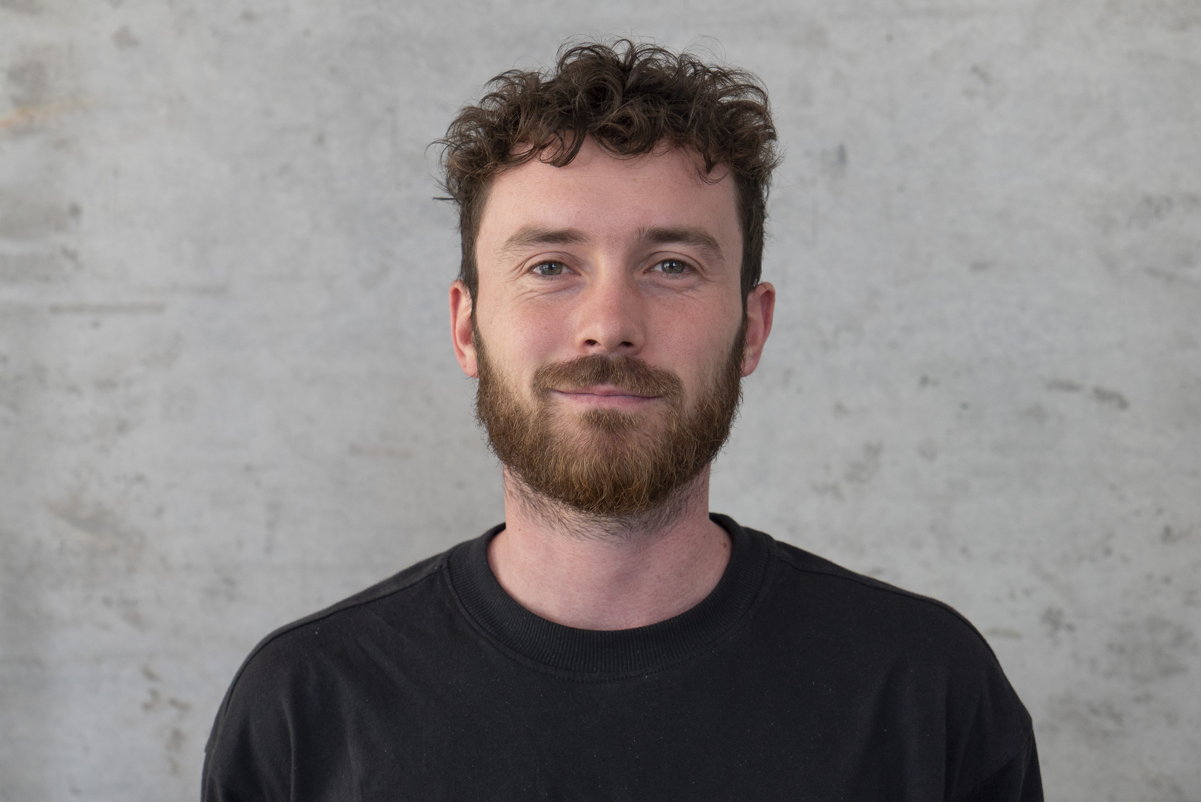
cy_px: 399
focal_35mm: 66
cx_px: 600
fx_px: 2203
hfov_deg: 30.5
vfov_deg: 20.6
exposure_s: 1/200
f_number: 5.6
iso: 1250
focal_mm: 65
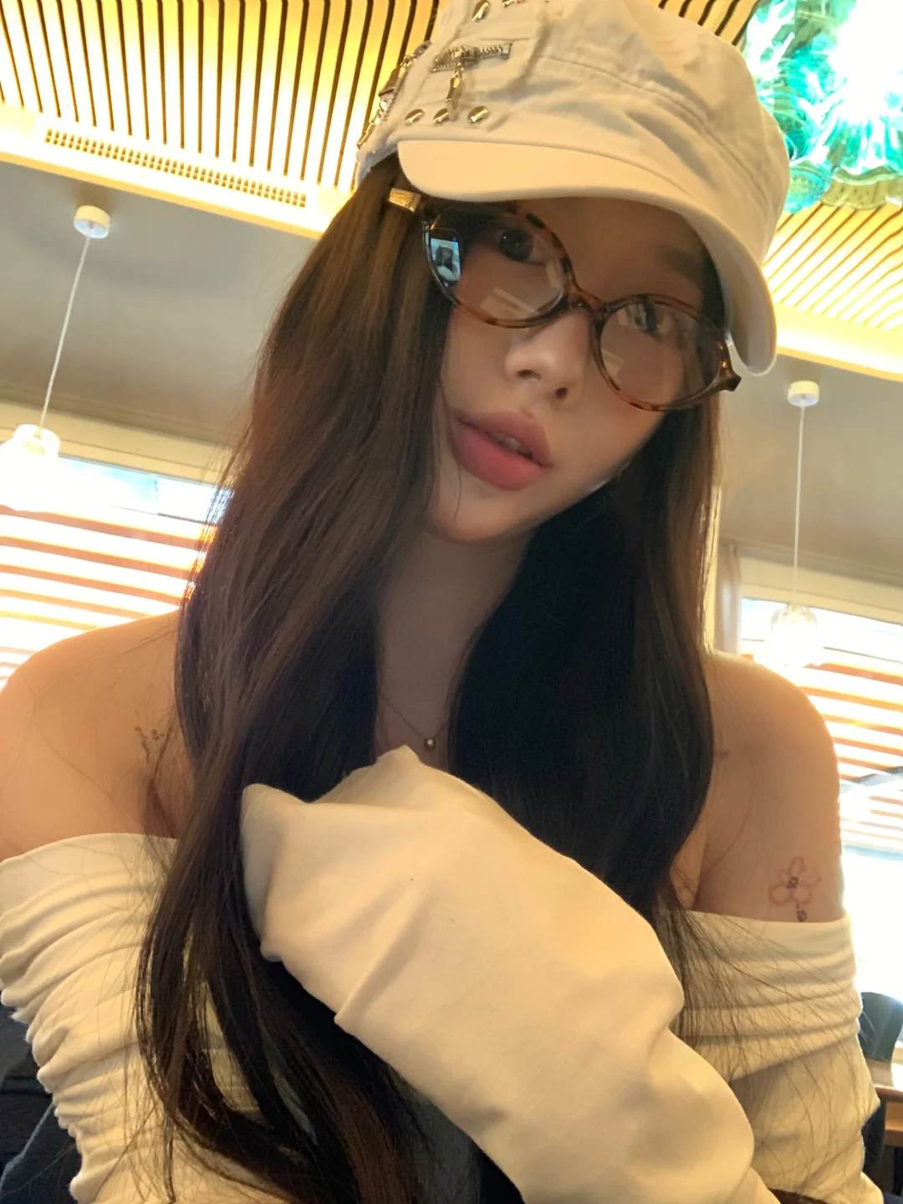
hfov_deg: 44.2
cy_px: 602
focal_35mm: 32
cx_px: 452
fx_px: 1113
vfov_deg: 56.8
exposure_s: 1/22
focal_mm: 2.87
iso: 640
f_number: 2.2
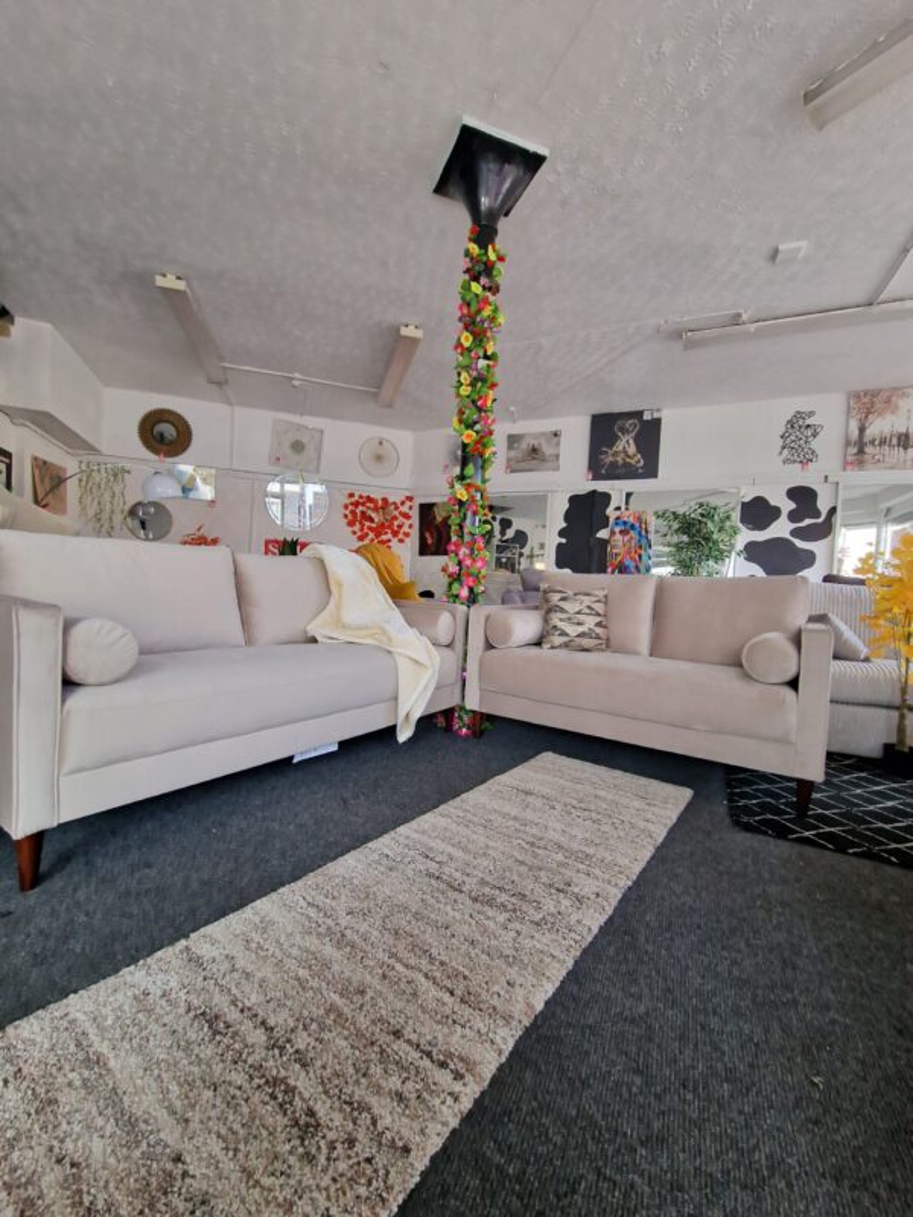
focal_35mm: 13
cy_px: 608
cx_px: 456
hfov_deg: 89.9
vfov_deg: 106.2
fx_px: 457
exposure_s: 1/60
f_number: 2.2
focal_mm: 2.2
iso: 160
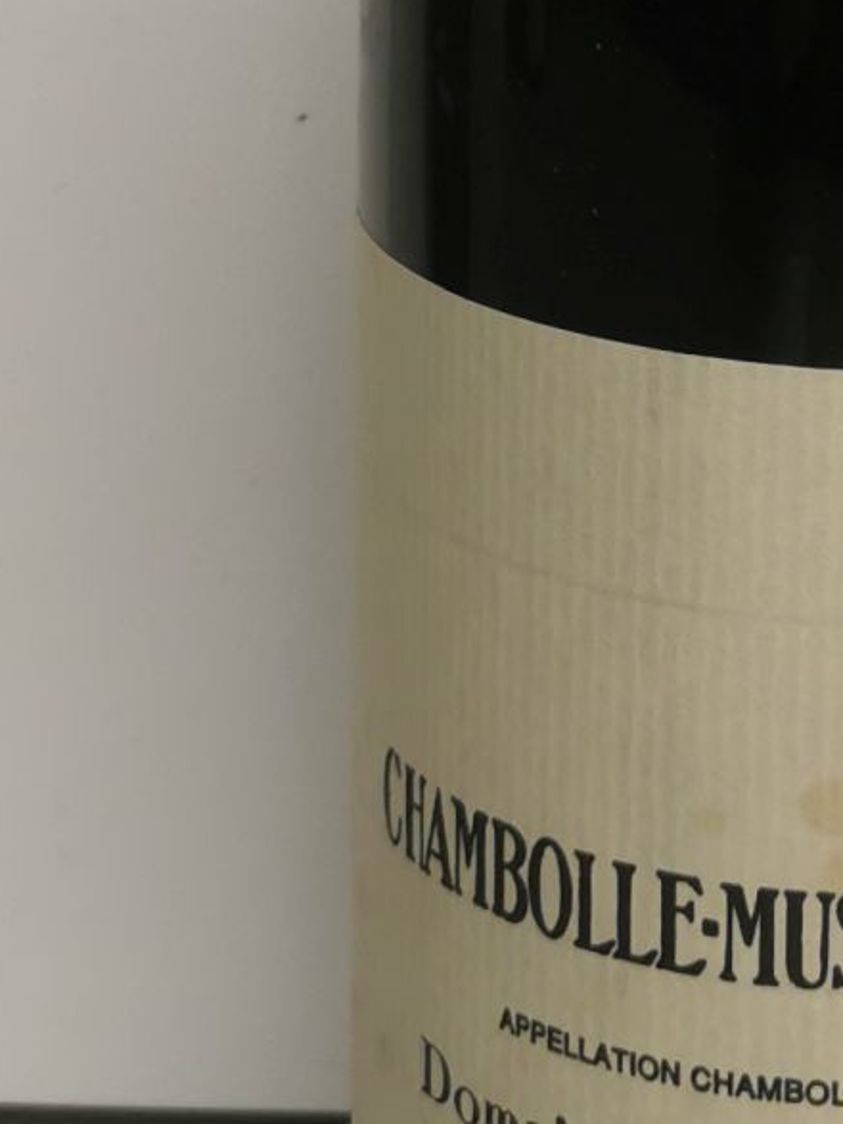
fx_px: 3735
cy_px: -312
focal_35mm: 115
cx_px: 1001
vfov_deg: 16.3
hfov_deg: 12.6
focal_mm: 5.58
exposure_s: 1/100
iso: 100
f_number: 1.8
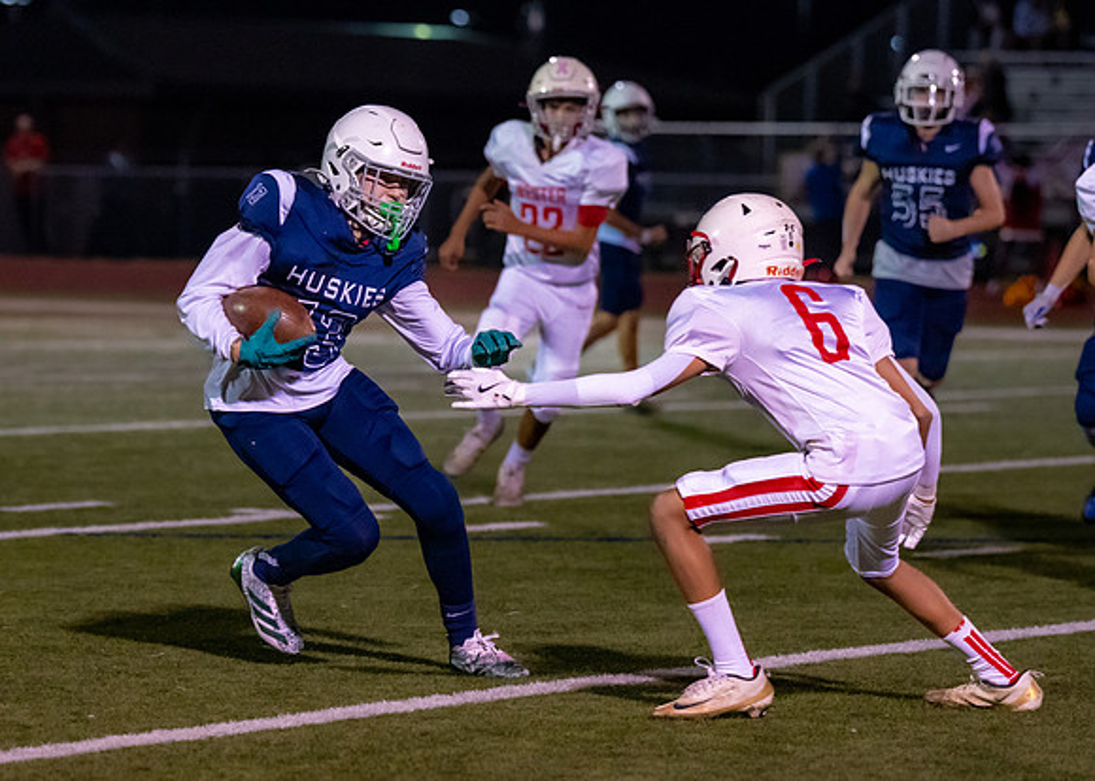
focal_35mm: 216
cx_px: 369
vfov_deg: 6.7
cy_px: 372
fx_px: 6708
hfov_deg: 9.3
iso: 6400
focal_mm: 127
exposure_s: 1/1250
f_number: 2.8
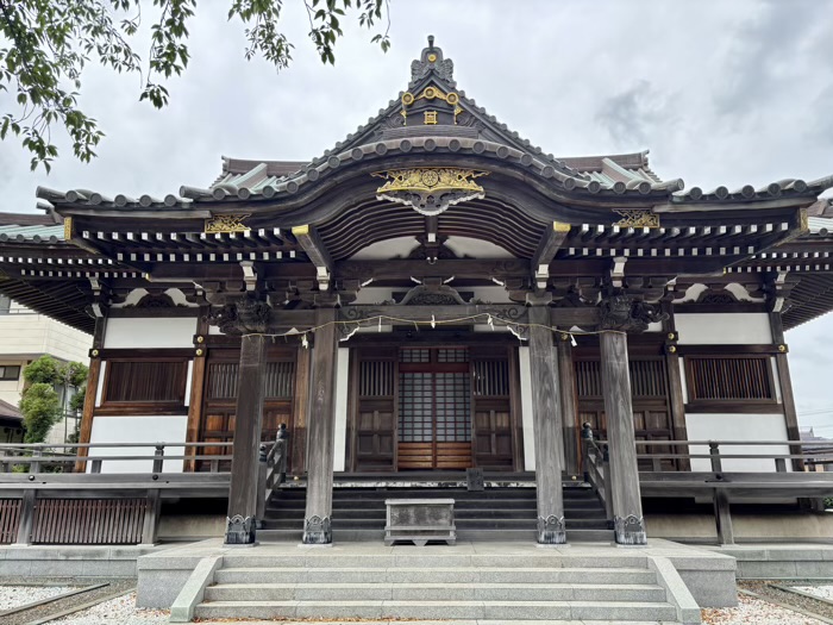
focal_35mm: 26
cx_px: 416
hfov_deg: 67.3
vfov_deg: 53.1
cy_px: 312
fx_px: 626
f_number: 1.6
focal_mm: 5.96
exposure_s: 1/428
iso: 50
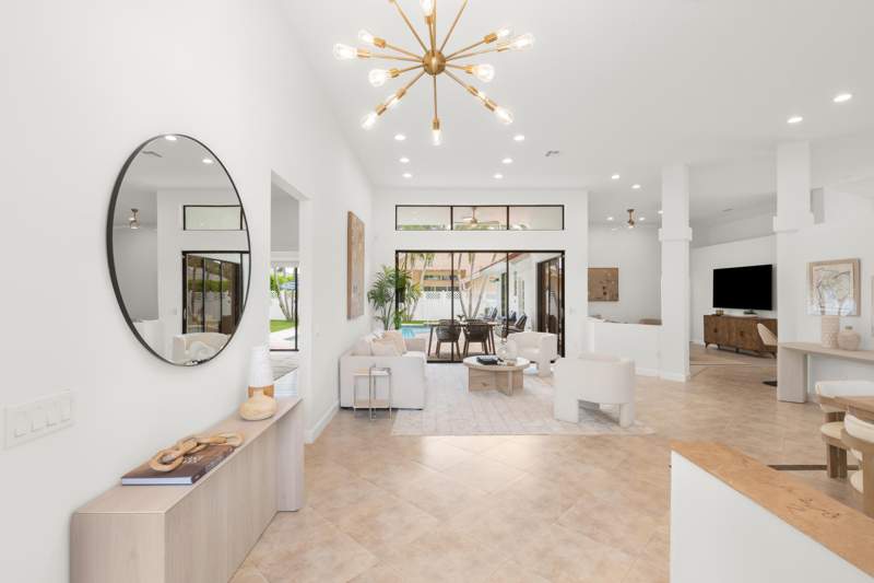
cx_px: 437
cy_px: 292
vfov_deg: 73.7
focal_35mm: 16
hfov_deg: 96.7
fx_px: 388
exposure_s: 1/13
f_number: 11
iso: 320
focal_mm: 16
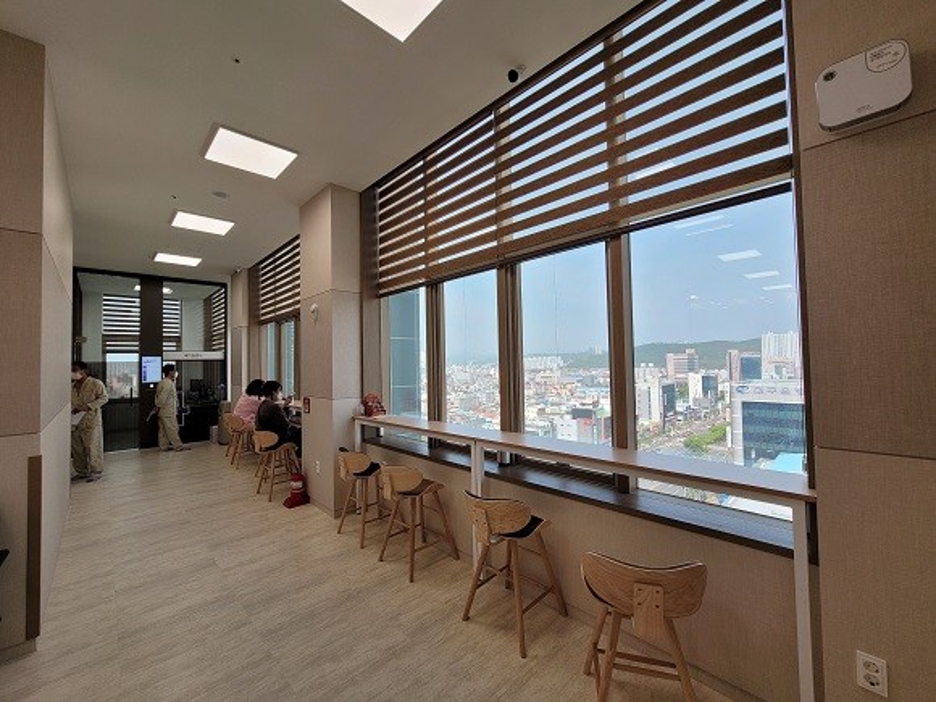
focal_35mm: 13
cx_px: 468
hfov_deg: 106.2
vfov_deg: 89.9
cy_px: 351
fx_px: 352
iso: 64
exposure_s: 1/221
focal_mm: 2.2
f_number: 2.2
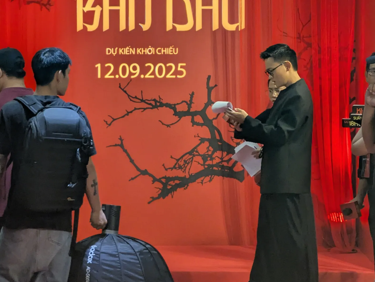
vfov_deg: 8.9
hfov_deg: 11.8
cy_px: 73
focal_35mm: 167
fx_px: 1812
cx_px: 164
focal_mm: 19
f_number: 3.5
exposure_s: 1/130
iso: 519
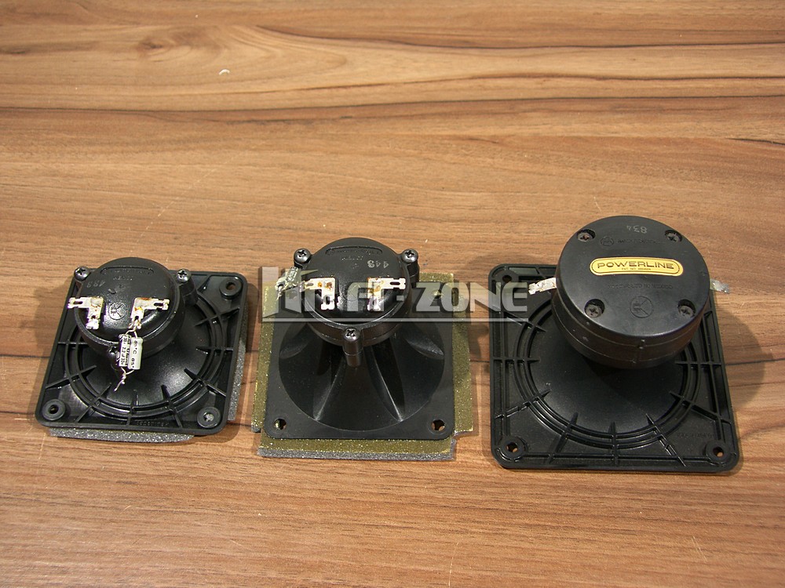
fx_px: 1020
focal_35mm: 45
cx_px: 392
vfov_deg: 32.2
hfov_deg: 42.1
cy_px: 294
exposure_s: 1/40
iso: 50
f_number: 2.5
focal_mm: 11.5
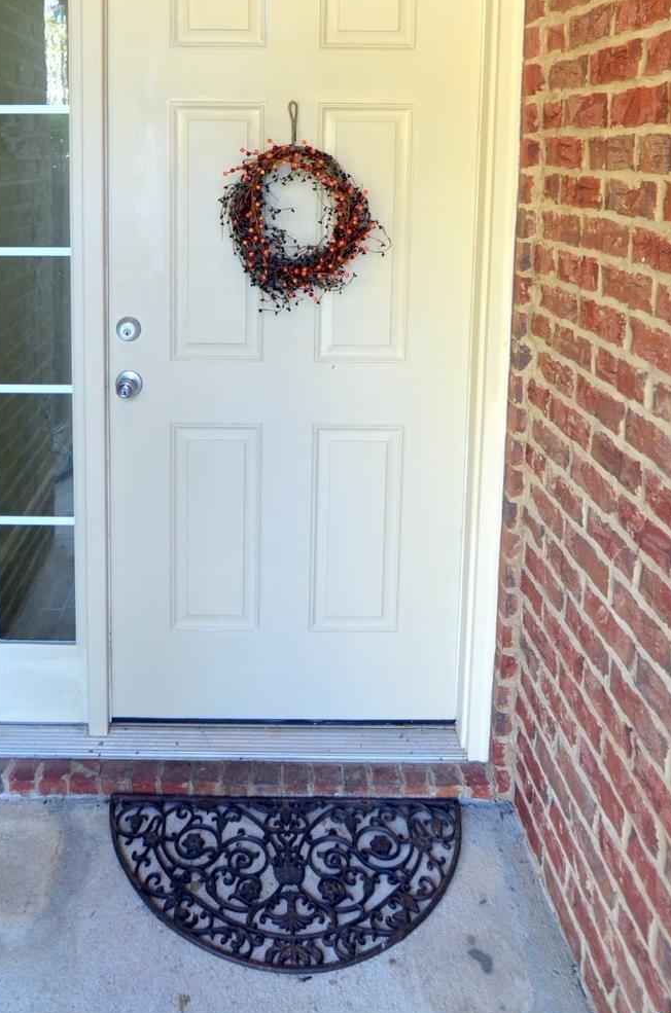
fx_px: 753
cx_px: 234
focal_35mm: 27
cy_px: 238
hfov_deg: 47.4
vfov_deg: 63.4
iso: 400
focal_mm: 11
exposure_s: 1/60
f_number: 4
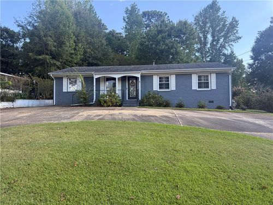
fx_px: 189
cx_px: 136
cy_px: 102
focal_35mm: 24
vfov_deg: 56.8
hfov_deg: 71.6
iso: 100
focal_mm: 6.76
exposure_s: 1/637
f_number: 1.78
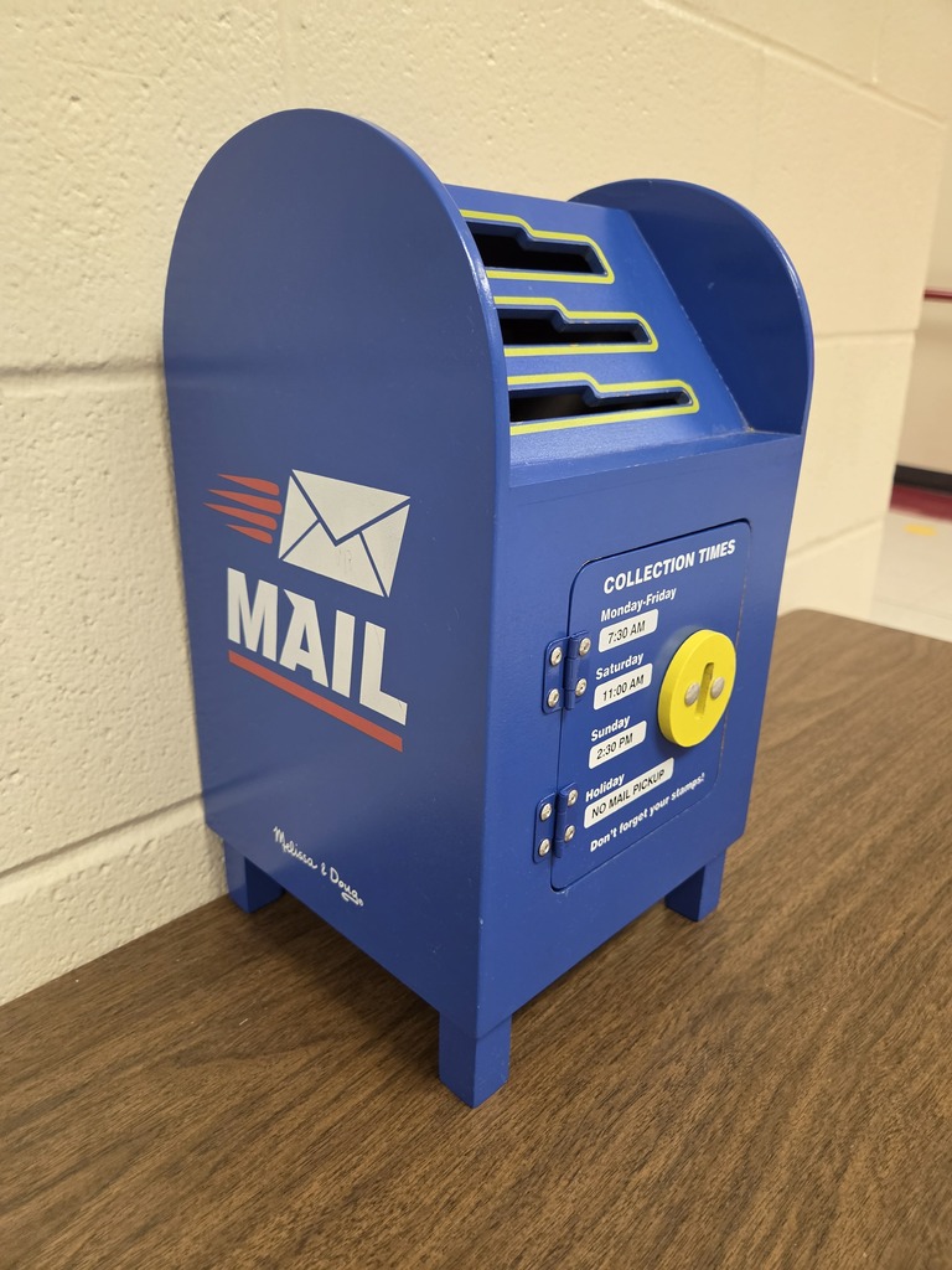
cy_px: 635
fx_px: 843
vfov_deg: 73.9
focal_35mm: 23
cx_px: 476
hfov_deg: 58.9
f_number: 1.8
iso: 400
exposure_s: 1/120
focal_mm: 5.4
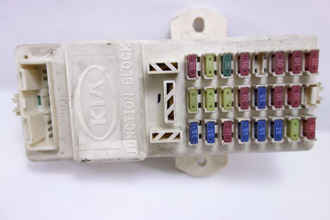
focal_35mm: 28
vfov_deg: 46.4
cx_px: 165
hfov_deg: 65.5
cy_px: 110
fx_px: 257
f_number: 2
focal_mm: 10.4
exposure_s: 1/100
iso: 125
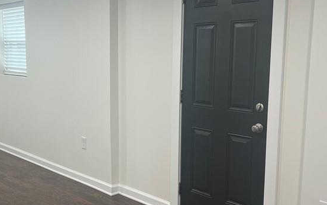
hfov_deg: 39.3
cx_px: 120
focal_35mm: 51
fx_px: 455
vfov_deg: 25.3
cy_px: 119
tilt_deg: -9.6
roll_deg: +0.8
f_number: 1.5
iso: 80
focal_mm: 5.7
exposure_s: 1/60
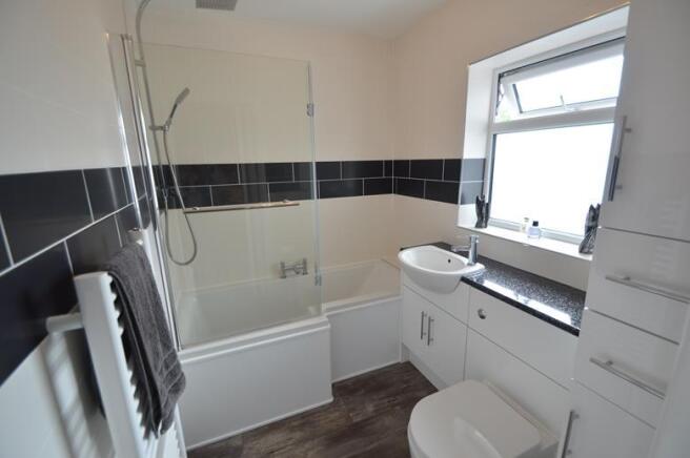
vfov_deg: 77.2
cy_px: 229
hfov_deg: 100.4
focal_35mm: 15
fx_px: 287
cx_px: 345
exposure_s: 1/40
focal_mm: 10
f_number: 3.5
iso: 100
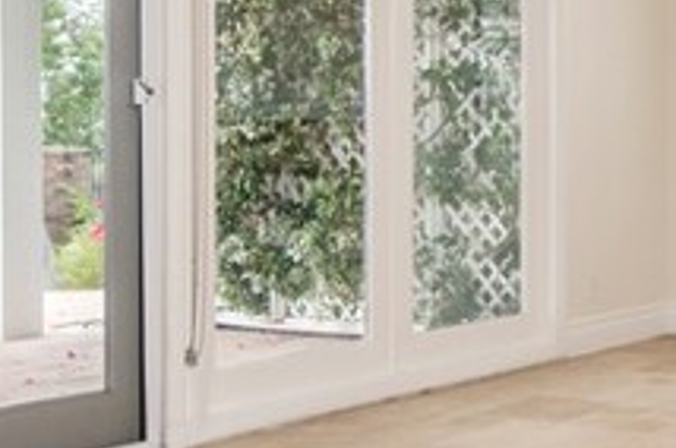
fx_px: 1256
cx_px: 884
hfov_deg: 25.7
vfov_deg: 20.2
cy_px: 162
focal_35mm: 67
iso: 200
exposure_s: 1/100
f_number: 5
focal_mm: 14
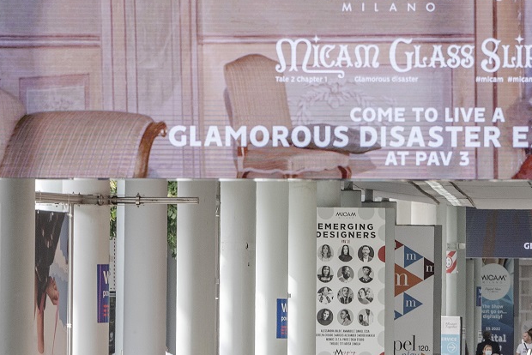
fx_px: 8102
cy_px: 194
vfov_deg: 2.5
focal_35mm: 548
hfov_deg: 3.8
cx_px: 239
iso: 800
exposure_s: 1/250
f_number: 7.1
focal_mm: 192
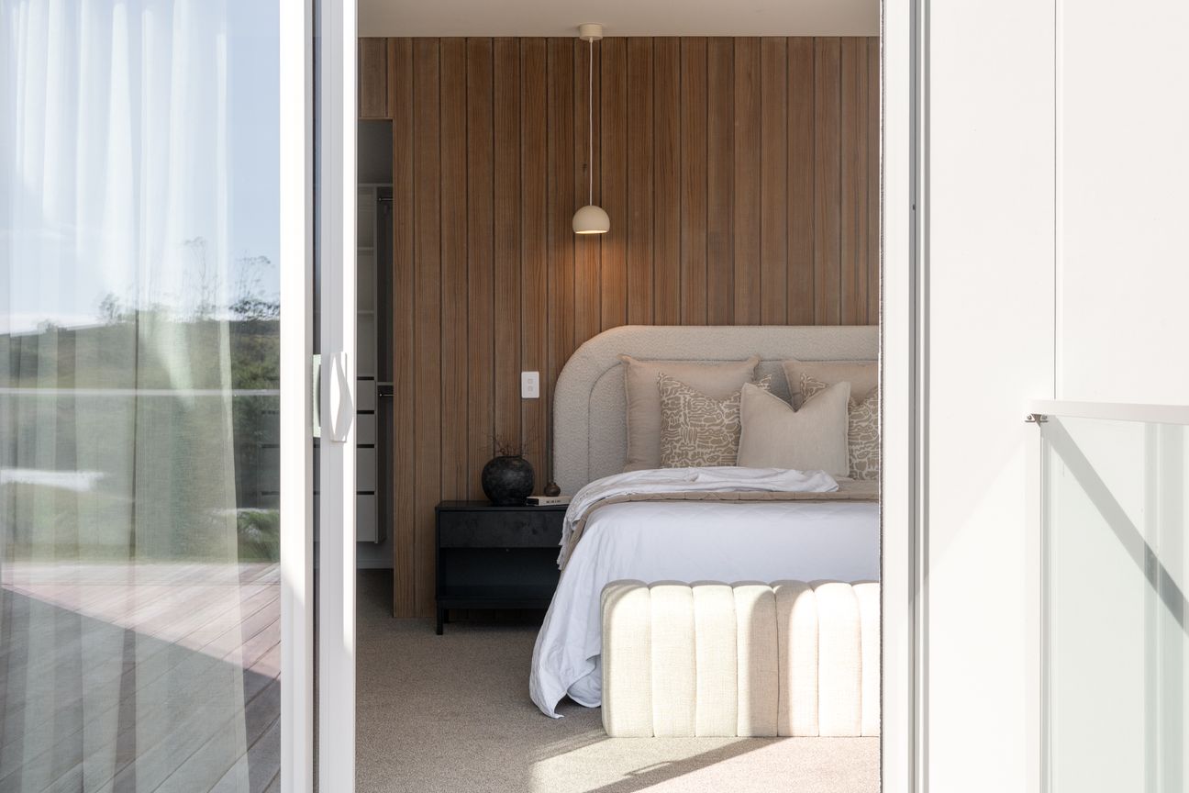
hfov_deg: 36.2
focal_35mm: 55
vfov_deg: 24.6
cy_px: 396
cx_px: 594
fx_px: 1816
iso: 200
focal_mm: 55
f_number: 9
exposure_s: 1/125
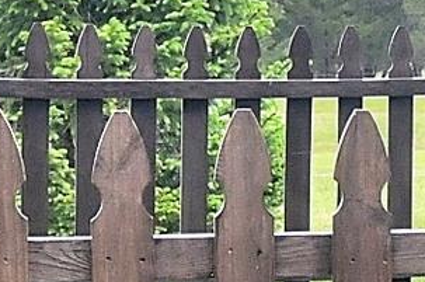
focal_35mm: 243
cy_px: -8
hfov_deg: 7.9
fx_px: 2864
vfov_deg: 5.6
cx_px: 966
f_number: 8
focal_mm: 24
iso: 800
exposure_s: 1/125
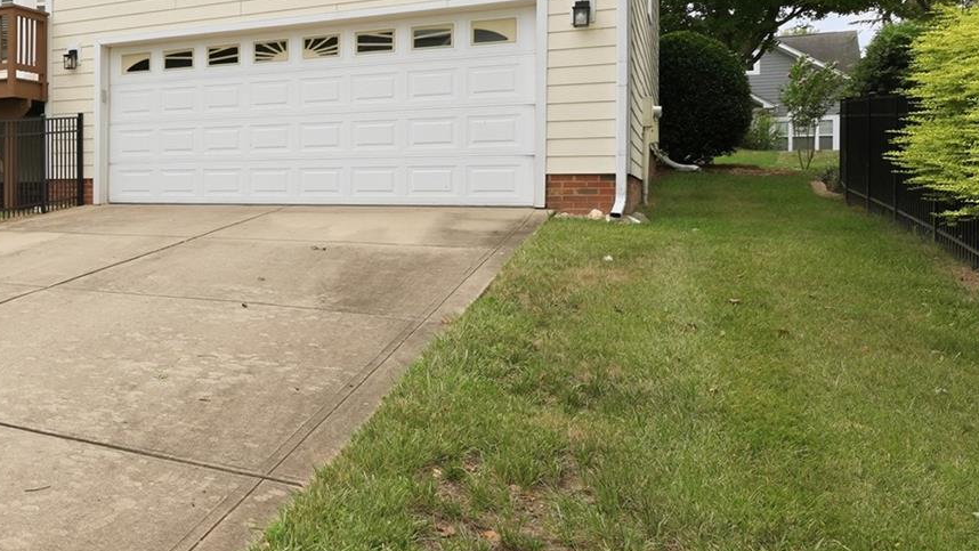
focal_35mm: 36
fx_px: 948
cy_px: 188
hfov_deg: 40.6
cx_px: -161
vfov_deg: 32.2
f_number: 9
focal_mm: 14.6
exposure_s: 1/250
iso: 200
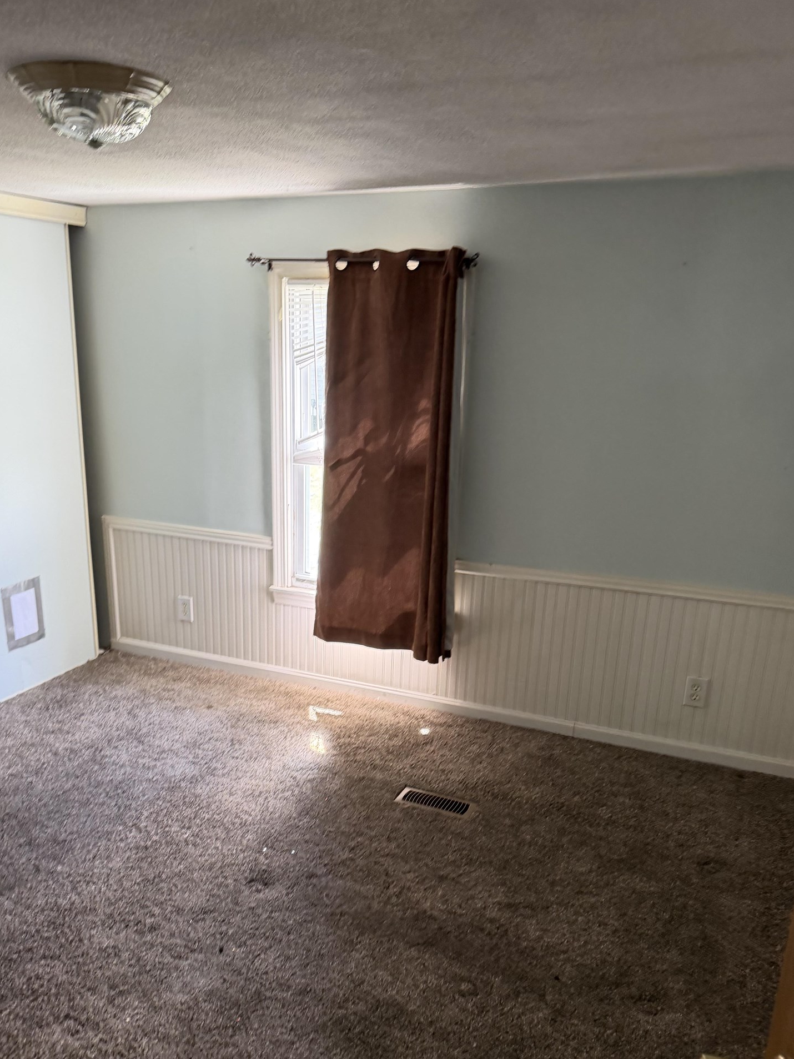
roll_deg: +0.4
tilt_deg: -16.2
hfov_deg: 48.1
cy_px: 624
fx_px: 887
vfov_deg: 61.2
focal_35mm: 29
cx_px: 354
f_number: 1.78
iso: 200
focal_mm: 6.76
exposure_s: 1/62
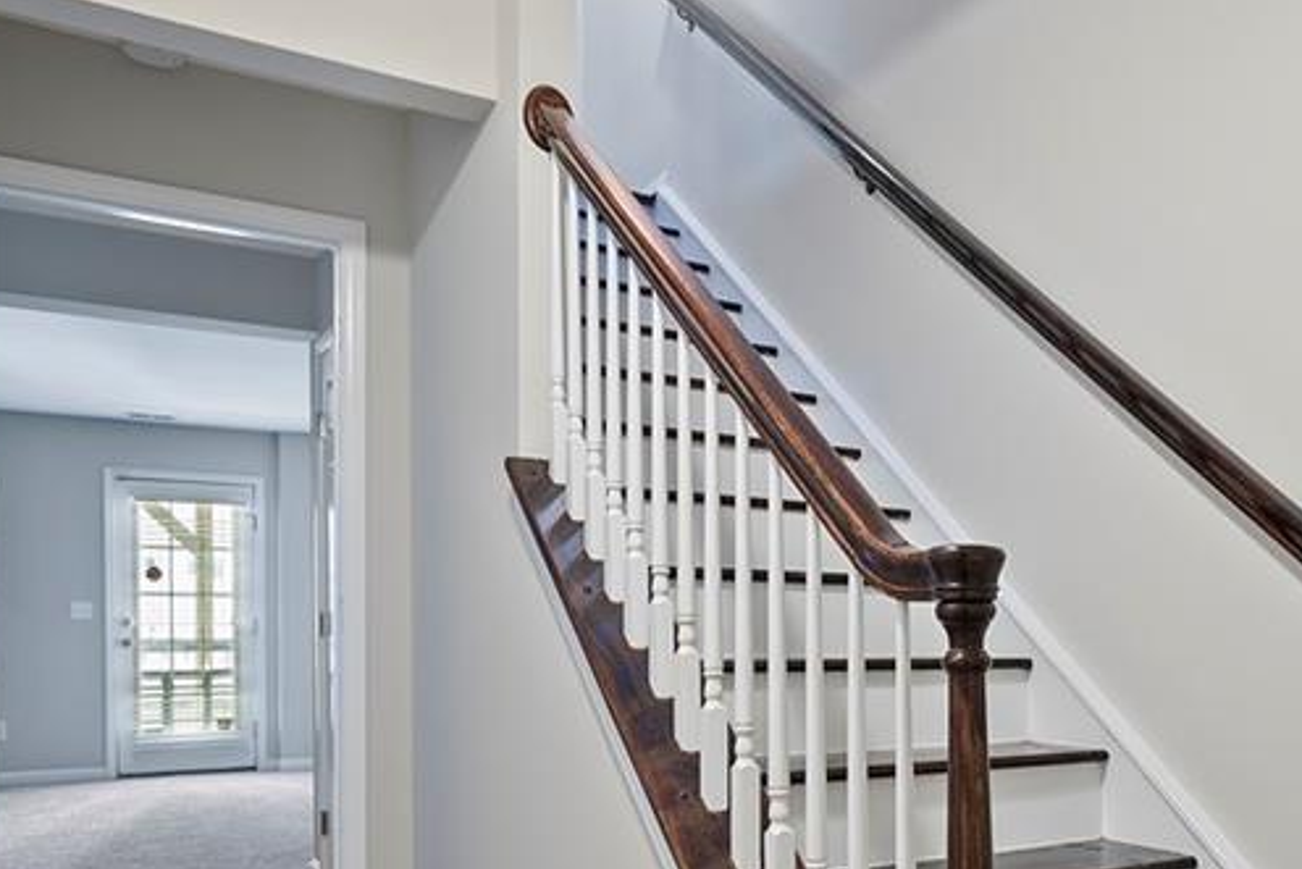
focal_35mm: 33
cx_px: 974
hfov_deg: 54.6
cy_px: 597
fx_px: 1194
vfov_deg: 39.4
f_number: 7.1
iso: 250
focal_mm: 16
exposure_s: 1.3
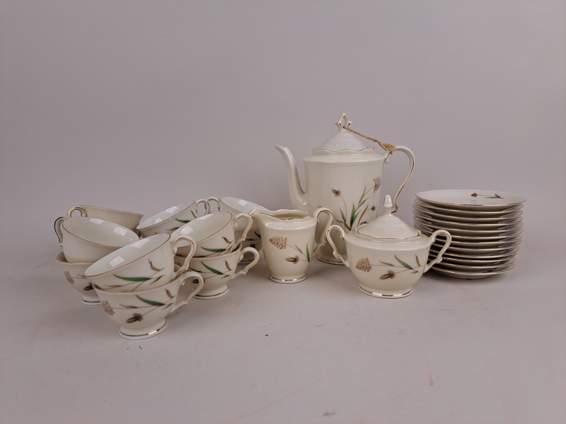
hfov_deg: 71.6
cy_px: 212
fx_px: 392
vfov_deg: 56.8
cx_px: 283
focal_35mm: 24
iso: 50
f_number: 1.8
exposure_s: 1/122
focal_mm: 5.23
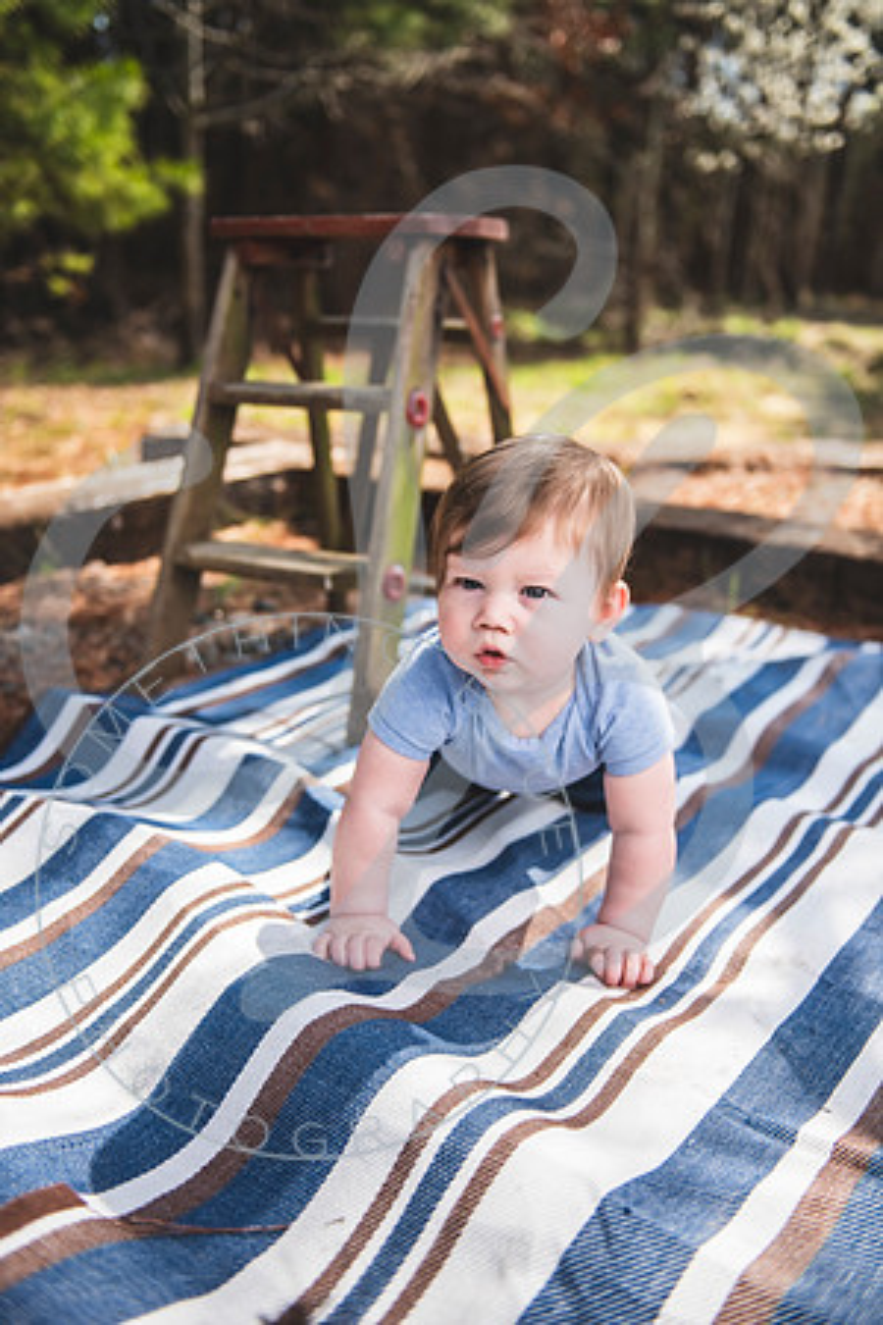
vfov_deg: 53.1
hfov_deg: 36.9
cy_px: 662
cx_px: 442
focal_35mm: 36
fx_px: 1324
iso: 100
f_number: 2.8
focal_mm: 36
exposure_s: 1/1000
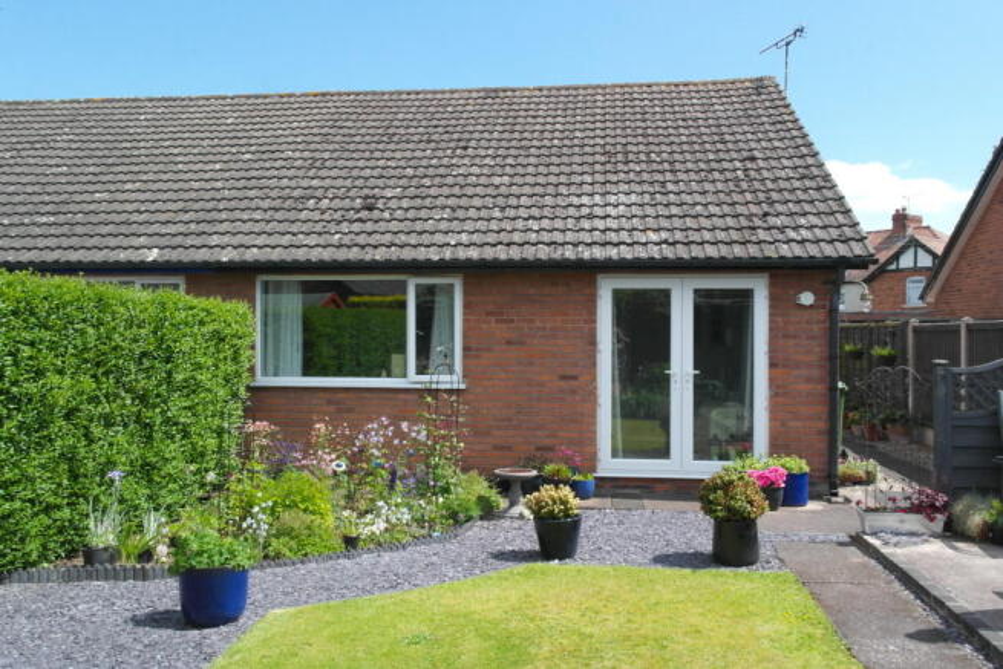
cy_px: 334
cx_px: 502
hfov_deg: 61.9
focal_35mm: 30
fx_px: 836
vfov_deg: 43.6
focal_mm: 20
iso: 400
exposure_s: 1/60
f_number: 22
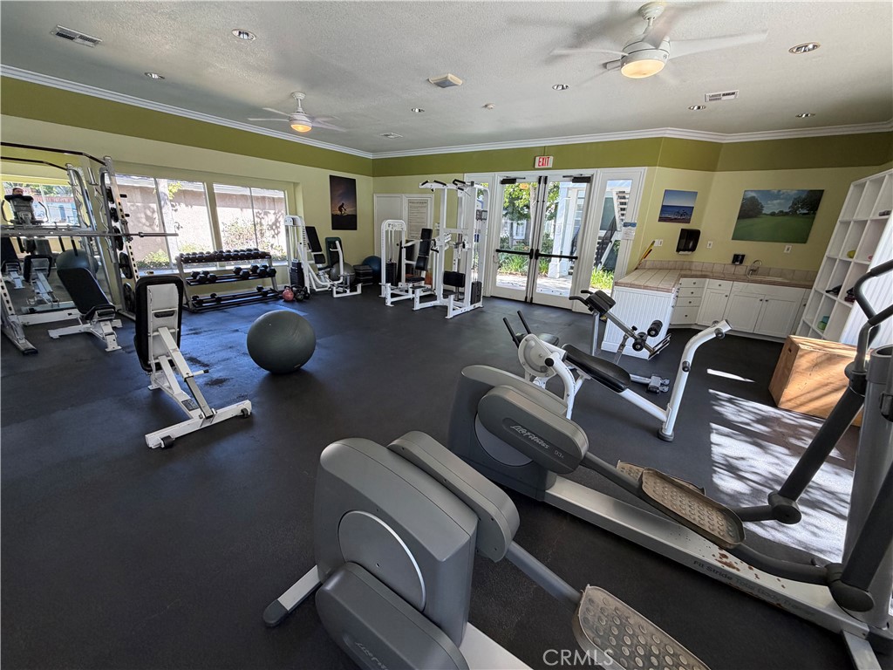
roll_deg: -2.3
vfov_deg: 85.7
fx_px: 361
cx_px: 446
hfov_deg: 102.1
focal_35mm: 14
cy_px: 335
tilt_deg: -16.7
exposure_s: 1/121
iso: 160
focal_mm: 2.22
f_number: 2.2
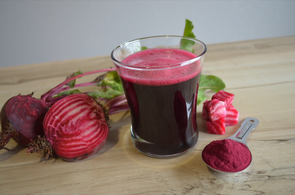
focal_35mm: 33
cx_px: 148
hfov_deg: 57.3
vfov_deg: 39.8
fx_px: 270
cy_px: 98
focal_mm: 22
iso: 800
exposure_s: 1/30
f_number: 4
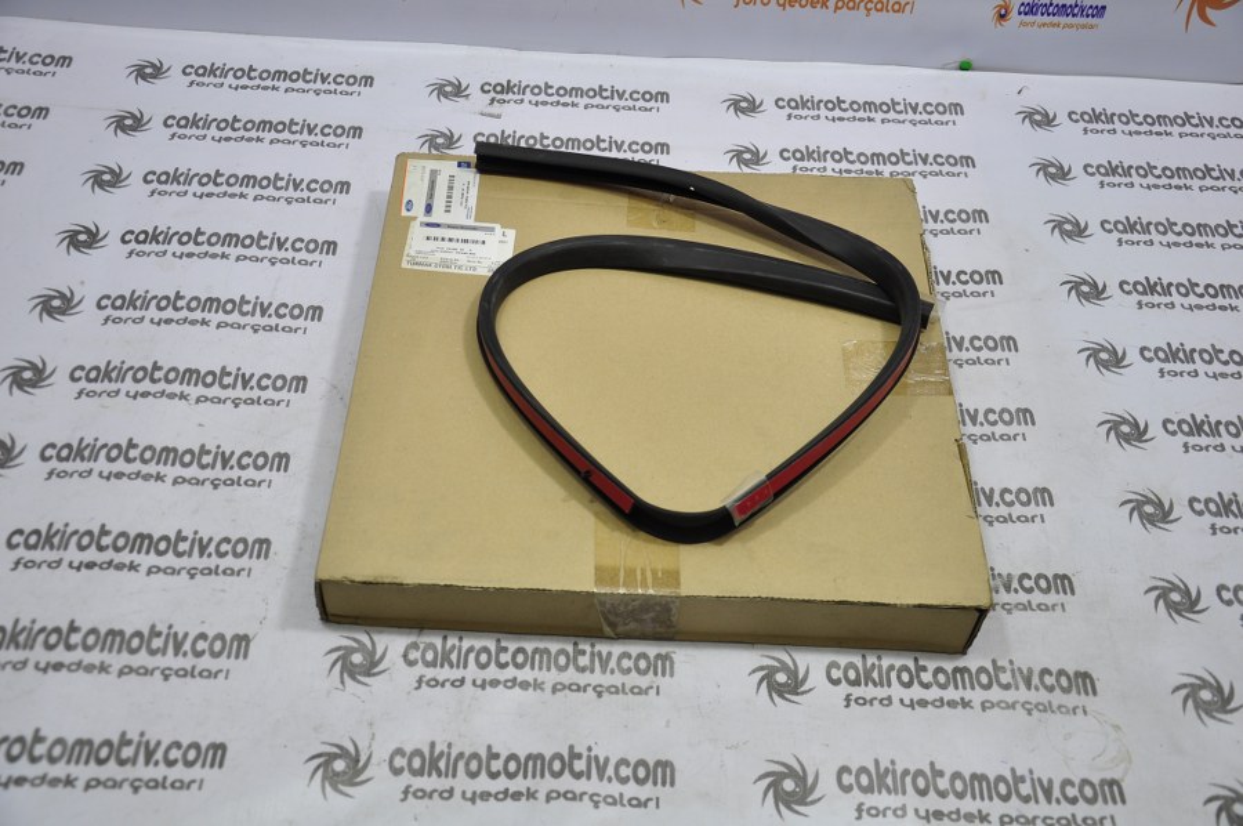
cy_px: 413
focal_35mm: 42
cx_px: 622
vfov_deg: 31.8
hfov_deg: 46.4
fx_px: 1449
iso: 200
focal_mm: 28
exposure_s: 1/40
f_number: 4.5
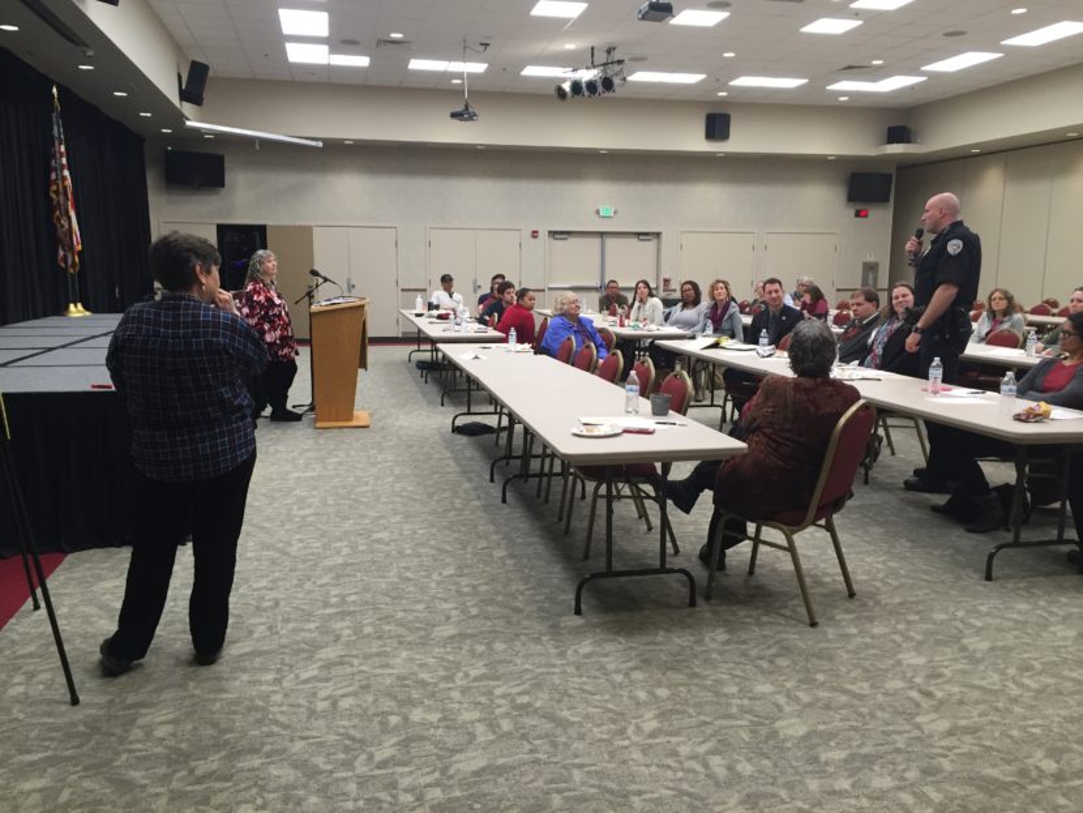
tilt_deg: -9.7
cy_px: 406
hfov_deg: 61.6
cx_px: 542
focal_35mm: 29
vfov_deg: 48.3
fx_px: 908
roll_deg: -1.3
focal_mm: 4.15
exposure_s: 1/30
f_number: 2.2
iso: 50
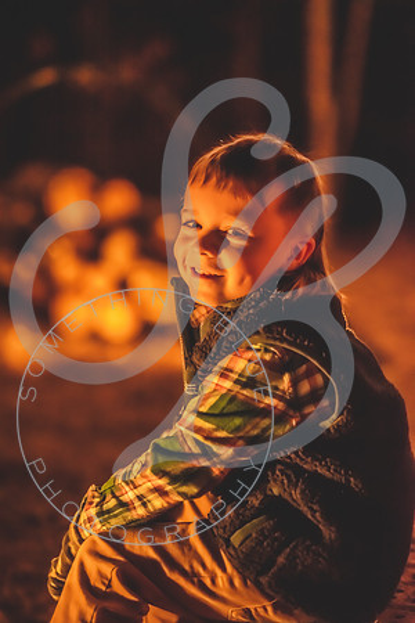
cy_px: 312
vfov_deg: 23.9
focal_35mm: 85
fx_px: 1470
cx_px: 208
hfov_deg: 16.1
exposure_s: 1/160
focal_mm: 85
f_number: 1.8
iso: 4000
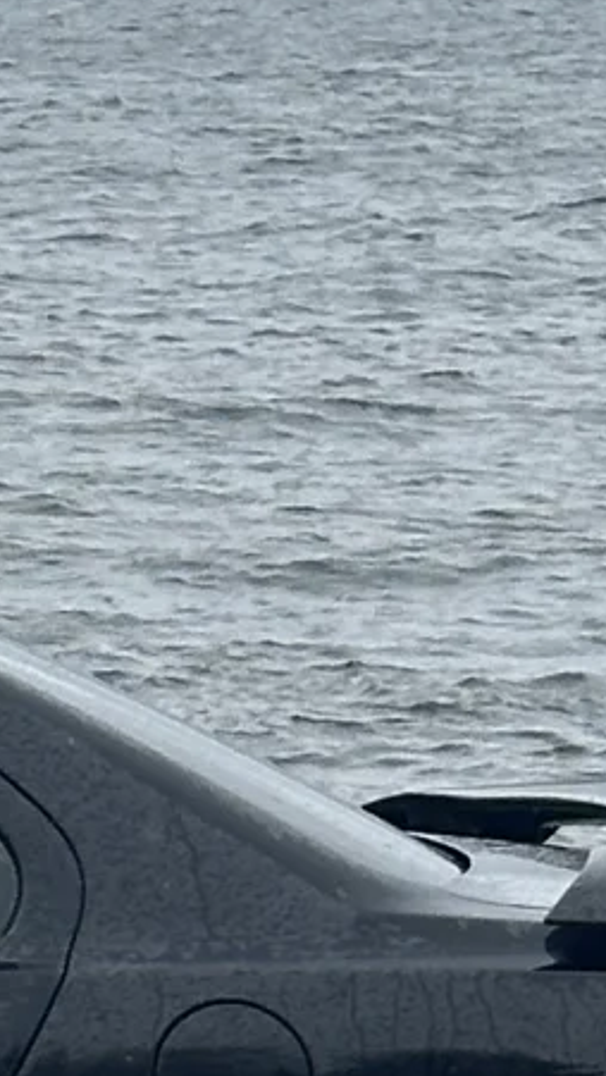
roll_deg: +0.0
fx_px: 8476
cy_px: 594
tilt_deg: -3.7
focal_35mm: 297
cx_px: -1164
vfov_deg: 7.3
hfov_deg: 4.0
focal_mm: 6.86
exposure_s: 1/1414
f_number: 1.78
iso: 64
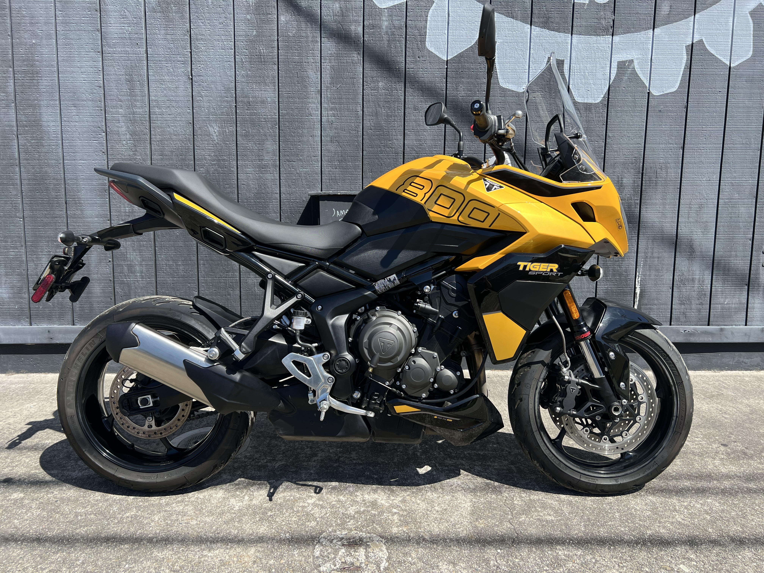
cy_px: 286
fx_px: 574
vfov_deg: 53.1
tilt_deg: -7.9
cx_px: 382
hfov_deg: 67.3
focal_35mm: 26
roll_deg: -0.1
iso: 50
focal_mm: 5.7
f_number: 1.5
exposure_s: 1/1645
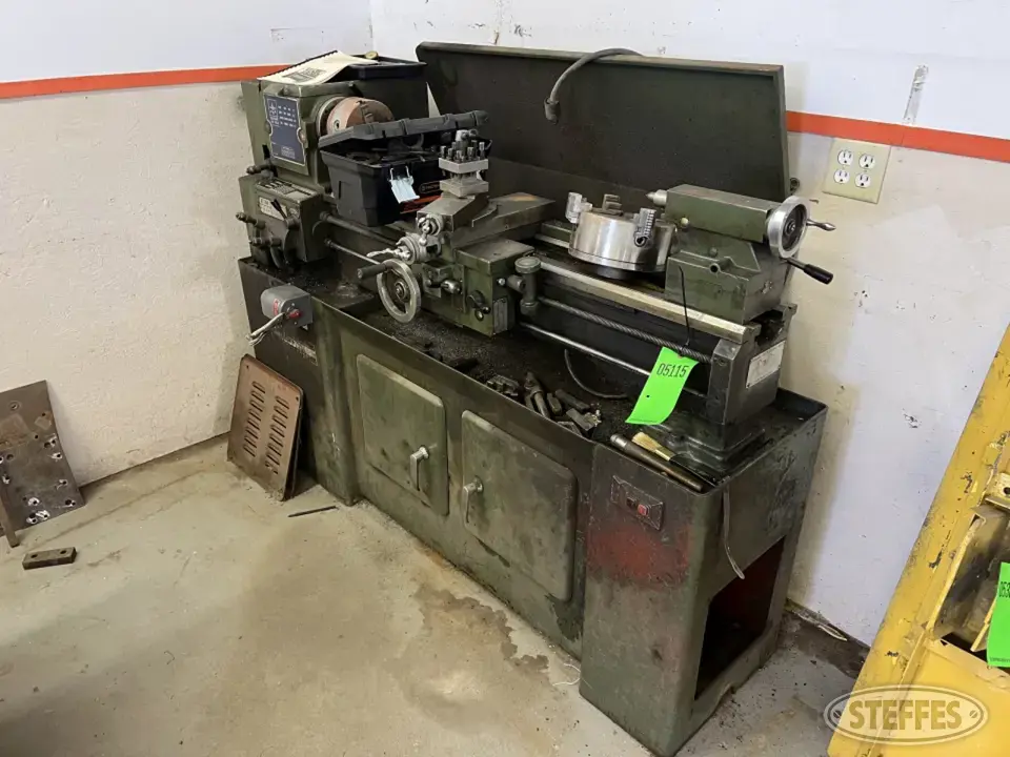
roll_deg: -1.1
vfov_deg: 53.1
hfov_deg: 67.3
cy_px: 378
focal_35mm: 26
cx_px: 505
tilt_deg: -26.6
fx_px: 759
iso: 160
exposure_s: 1/60
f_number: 1.5
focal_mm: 5.7
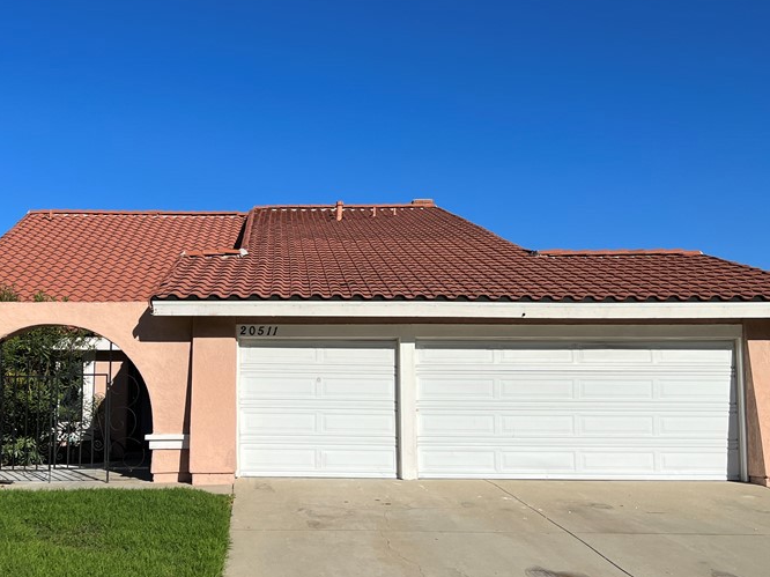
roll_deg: +0.4
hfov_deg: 46.2
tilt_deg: +5.2
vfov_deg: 35.9
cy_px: 334
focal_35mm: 40
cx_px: 272
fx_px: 889
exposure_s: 1/7463
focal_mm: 5.7
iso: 50
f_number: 1.5
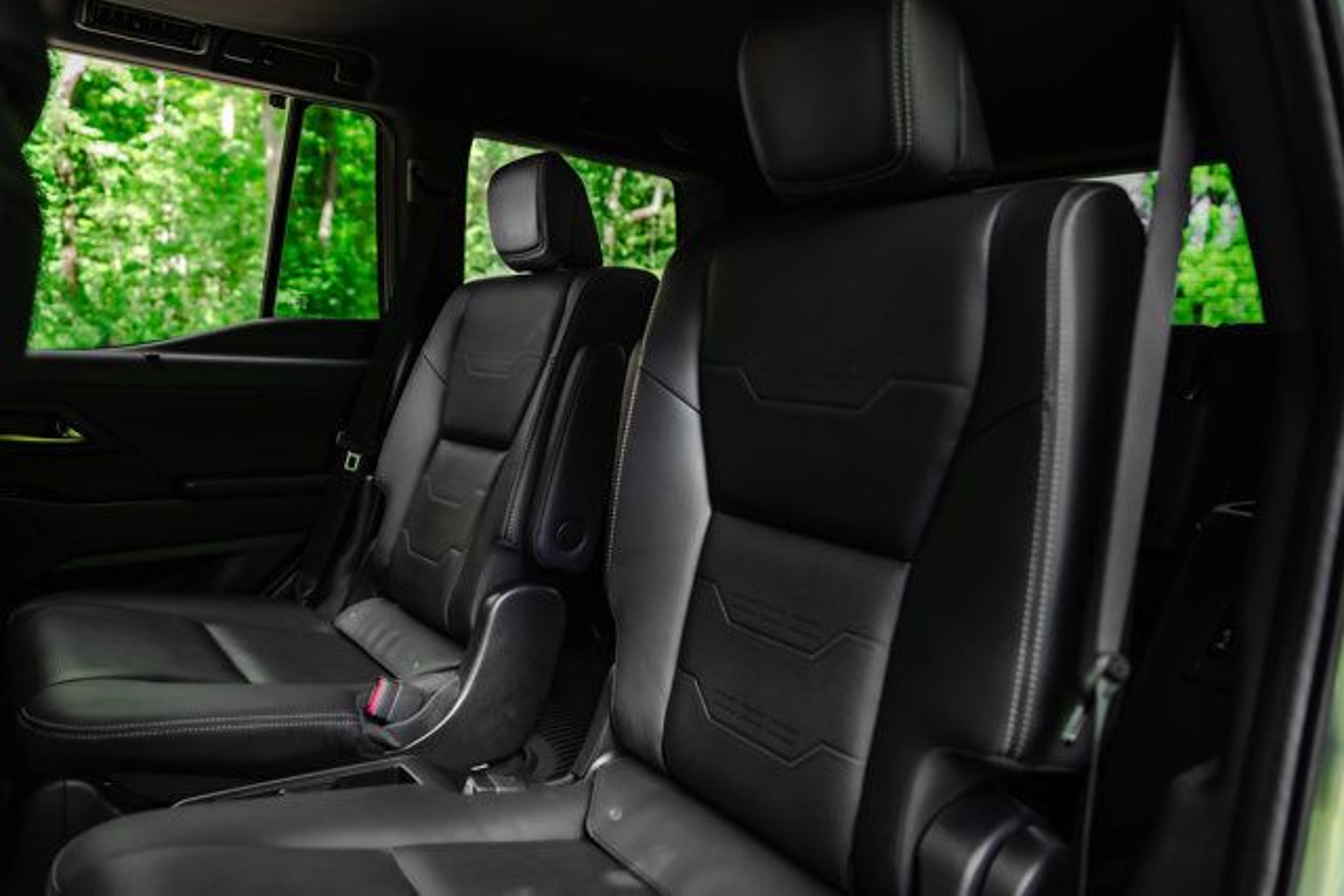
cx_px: 672
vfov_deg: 53.2
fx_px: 896
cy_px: 448
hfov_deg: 73.7
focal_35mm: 24
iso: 640
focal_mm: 24
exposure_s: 1/250
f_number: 3.2
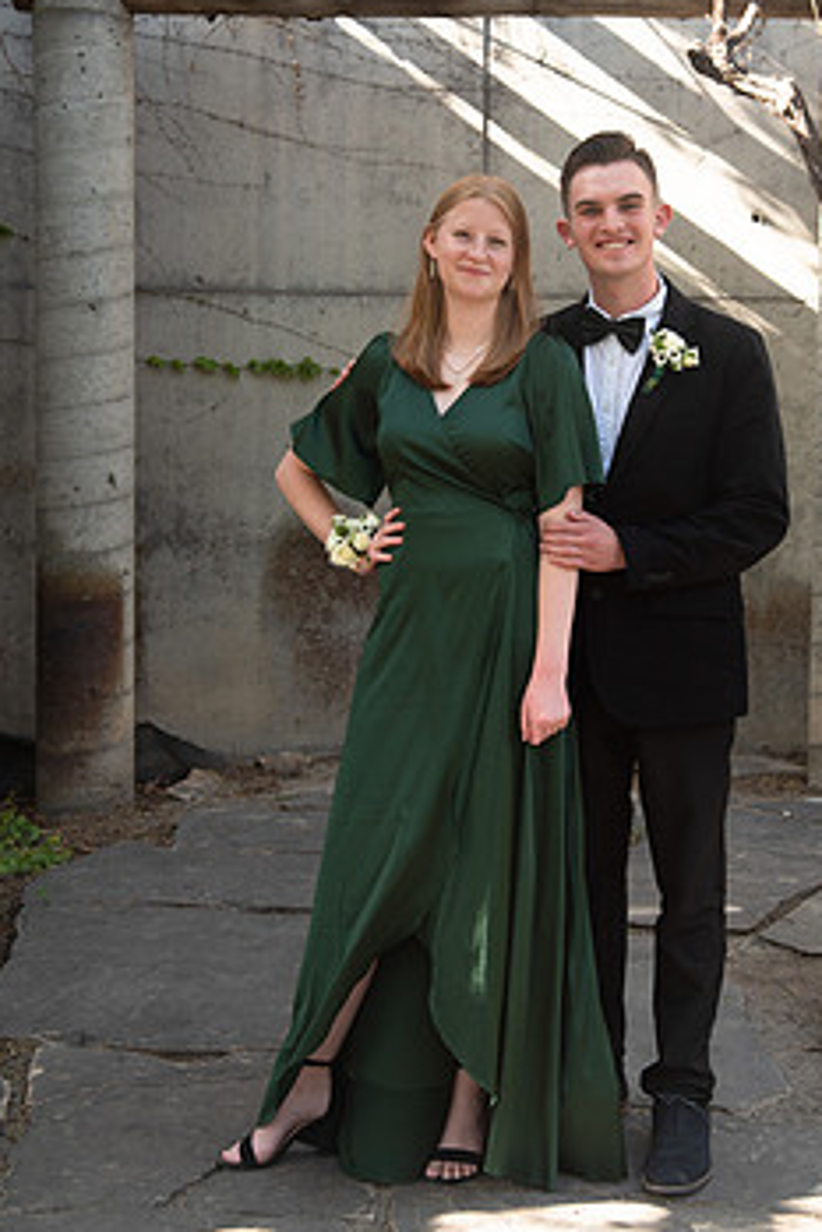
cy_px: 491
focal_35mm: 67
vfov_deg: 30.0
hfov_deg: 20.3
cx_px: 490
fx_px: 2292
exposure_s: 1/200
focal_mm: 52
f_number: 5
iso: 200
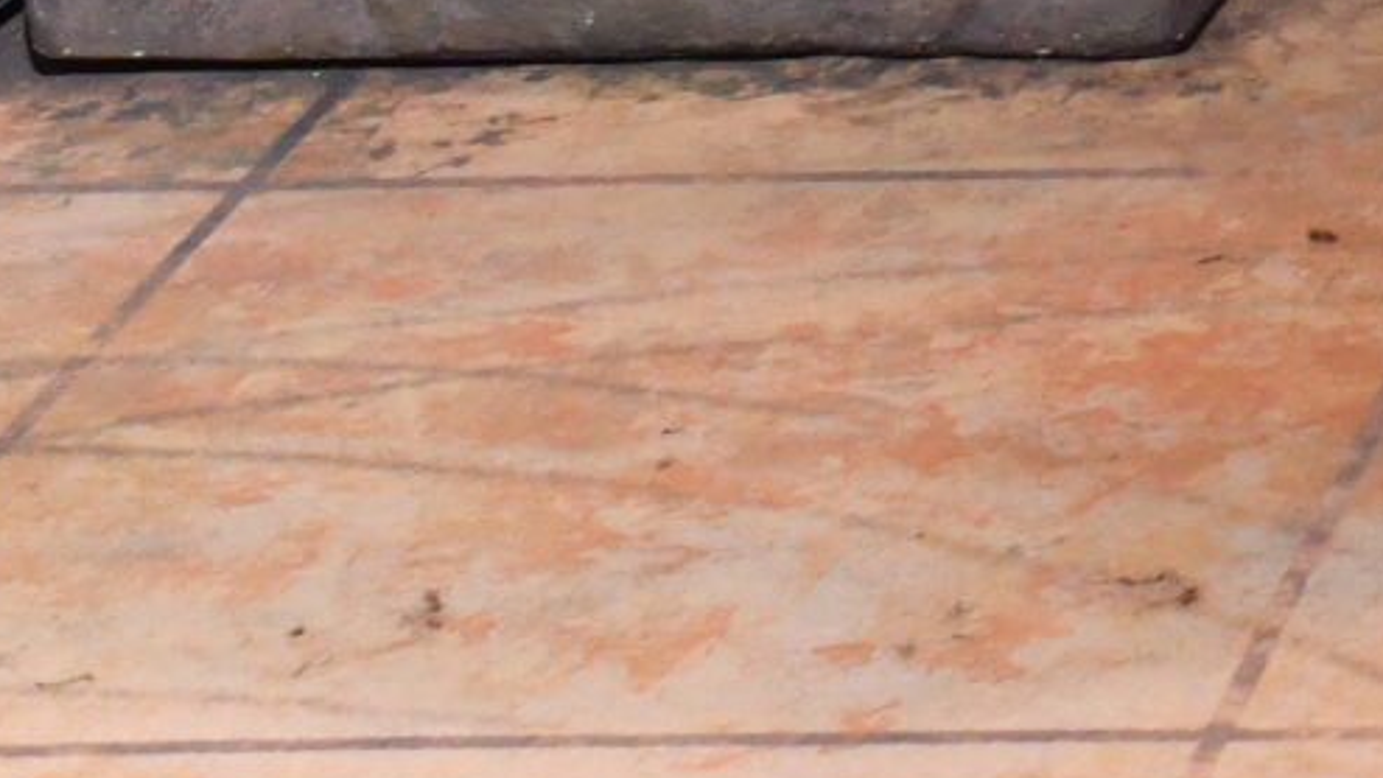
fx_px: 5575
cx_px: 2744
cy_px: -1543
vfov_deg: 7.1
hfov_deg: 12.5
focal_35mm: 152
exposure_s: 1/125
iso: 1250
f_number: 7.1
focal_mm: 28
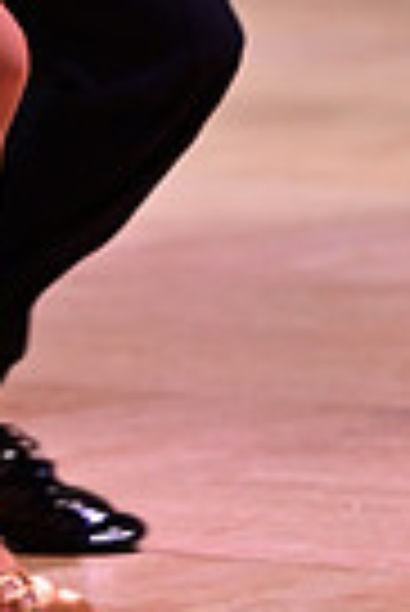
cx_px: -424
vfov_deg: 3.9
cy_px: -220
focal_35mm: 532
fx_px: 9065
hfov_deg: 2.6
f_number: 2.8
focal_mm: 125
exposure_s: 1/500
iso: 1600
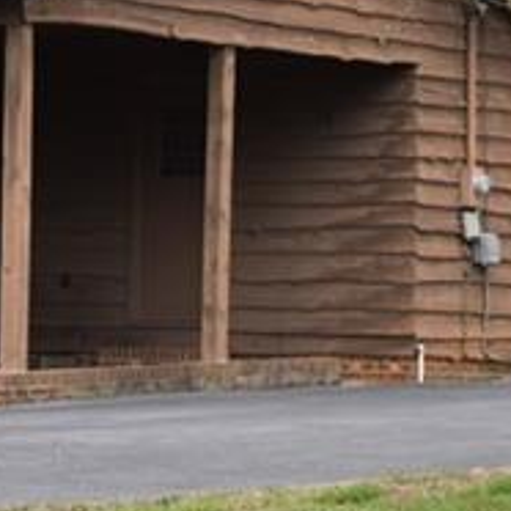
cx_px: -500
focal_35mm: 196
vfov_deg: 8.9
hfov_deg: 8.5
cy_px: 104
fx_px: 3273
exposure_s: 1/320
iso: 200
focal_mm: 28
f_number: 9
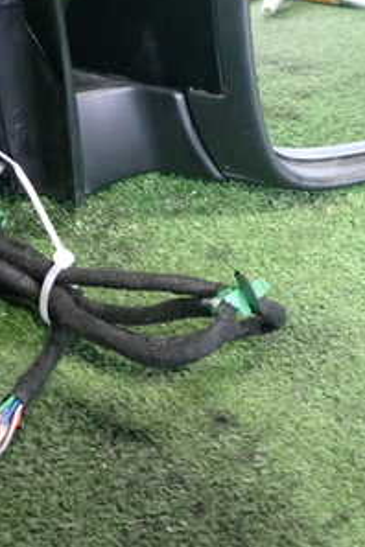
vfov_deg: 31.6
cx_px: 168
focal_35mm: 63
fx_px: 958
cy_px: 180
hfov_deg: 21.6
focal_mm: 5.4
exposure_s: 1/30
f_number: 2.3
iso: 640
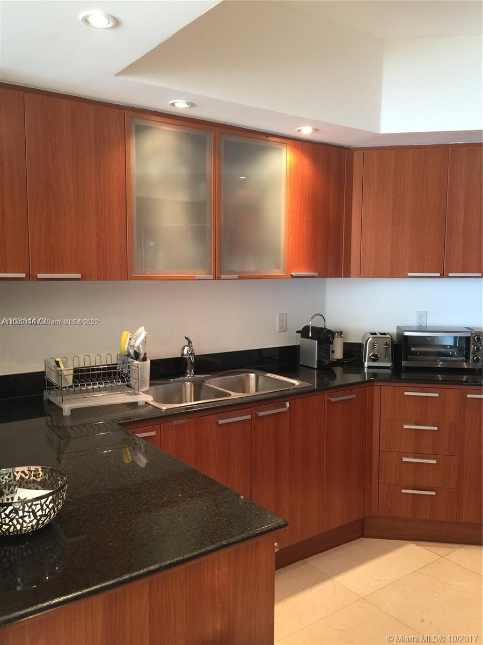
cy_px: 322
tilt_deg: -4.8
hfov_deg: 48.2
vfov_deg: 61.7
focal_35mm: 29
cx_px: 242
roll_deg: +0.4
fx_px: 540
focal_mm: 4.15
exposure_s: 1/17
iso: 64
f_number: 2.2
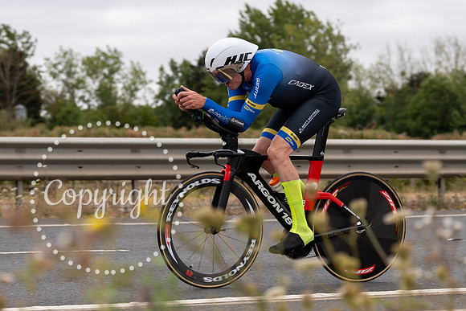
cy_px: 136
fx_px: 1397
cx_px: 241
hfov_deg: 18.9
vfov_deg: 12.7
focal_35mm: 108
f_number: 3.5
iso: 100
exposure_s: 1/800
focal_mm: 70
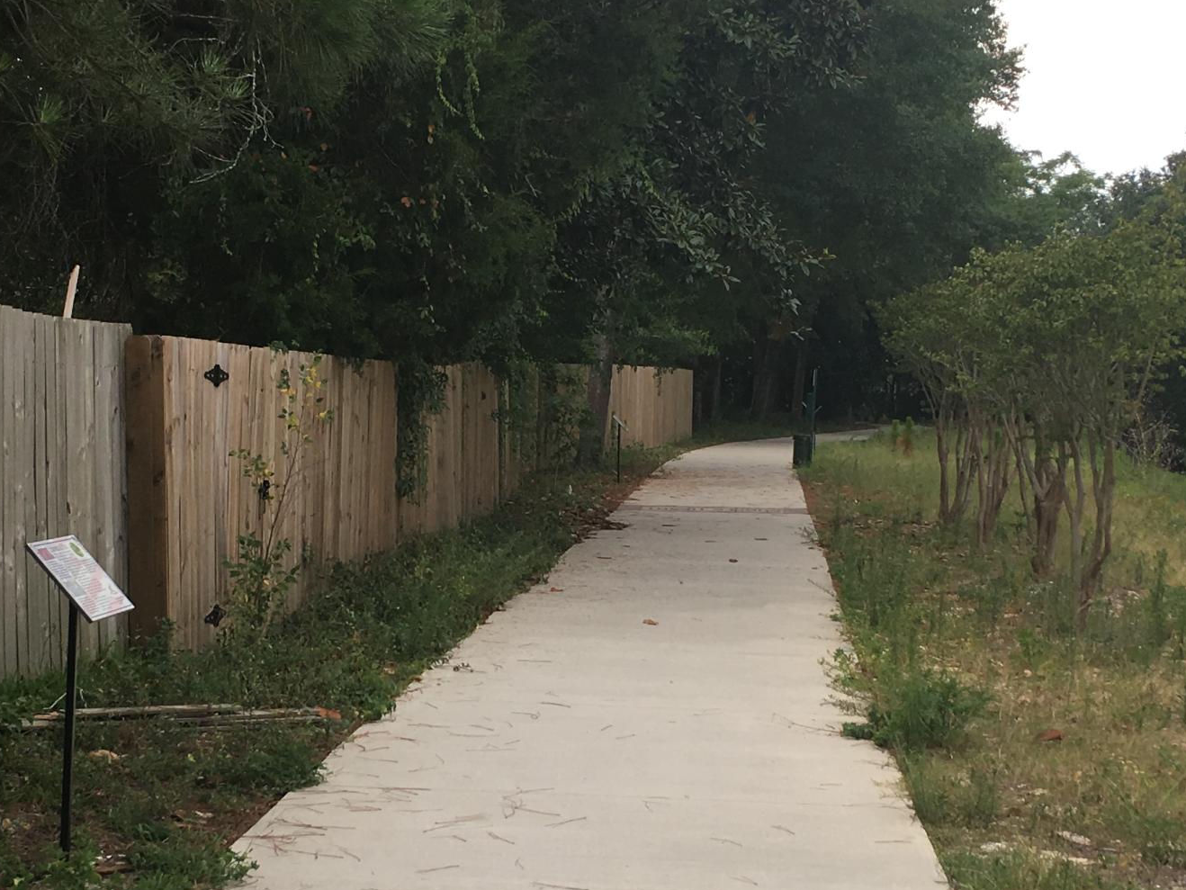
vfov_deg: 22.2
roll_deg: +0.3
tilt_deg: -3.0
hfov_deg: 29.4
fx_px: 2262
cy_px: 605
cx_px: 533
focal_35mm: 66
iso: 25
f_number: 2.2
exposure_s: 1/348
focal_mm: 4.15
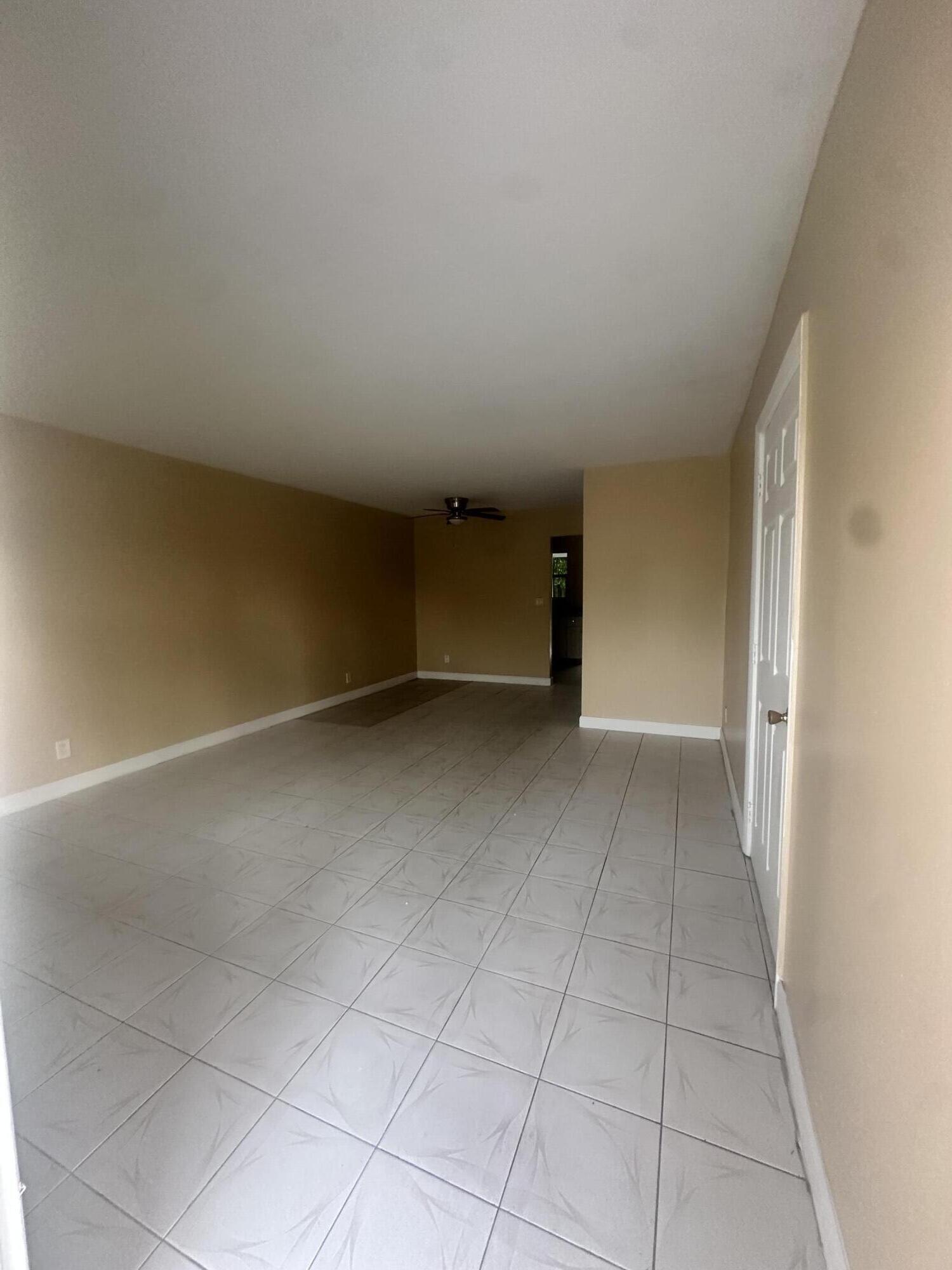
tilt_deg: -4.8
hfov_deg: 85.7
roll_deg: +0.2
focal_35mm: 14
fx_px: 513
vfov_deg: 102.1
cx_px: 476
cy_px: 635
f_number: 2.2
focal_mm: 2.22
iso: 400
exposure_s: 1/60
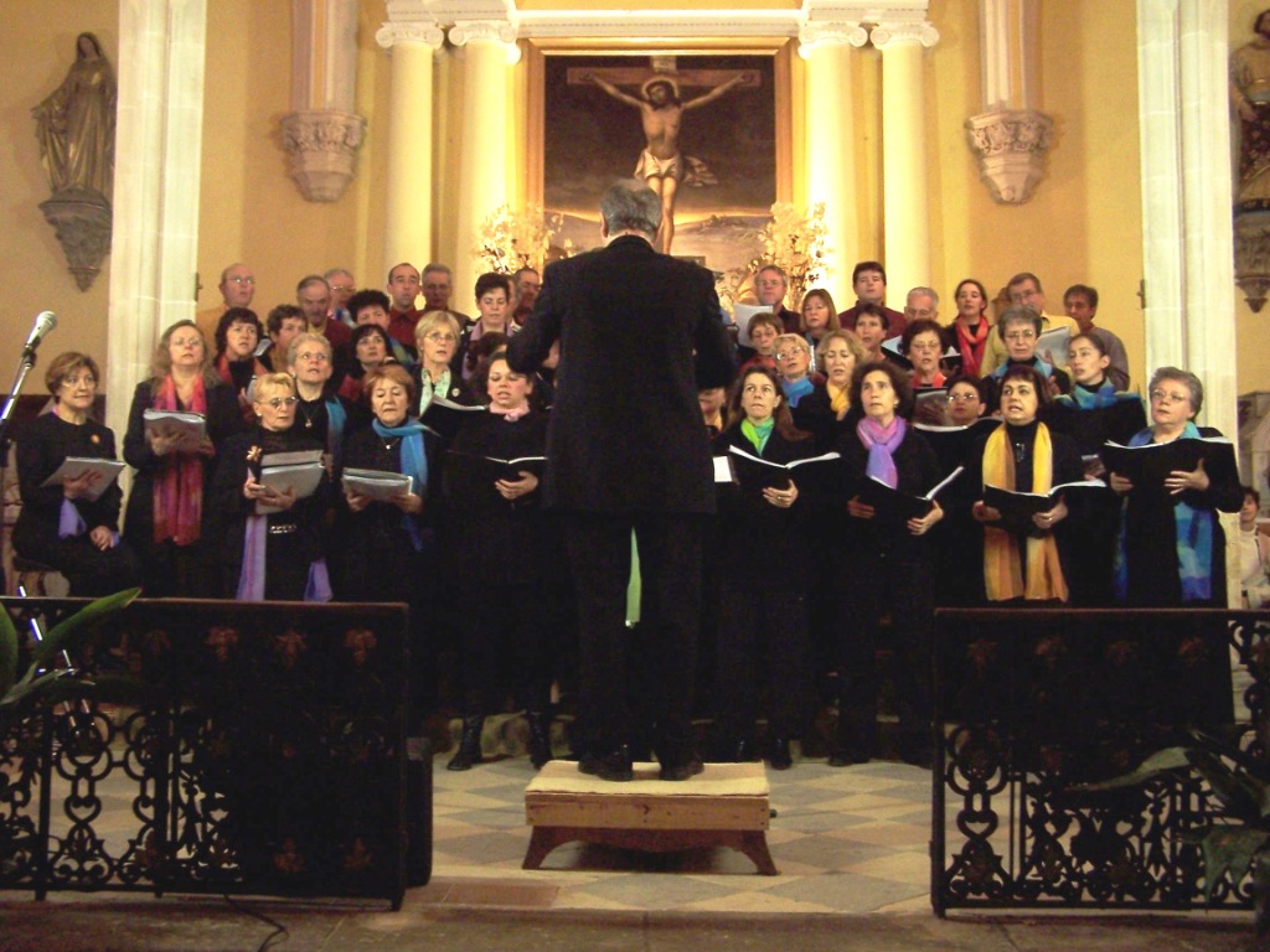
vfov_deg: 37.7
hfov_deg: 49.0
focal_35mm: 38
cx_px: 635
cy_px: 476
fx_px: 1394
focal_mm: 6.3
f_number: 2.8
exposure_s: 1/8
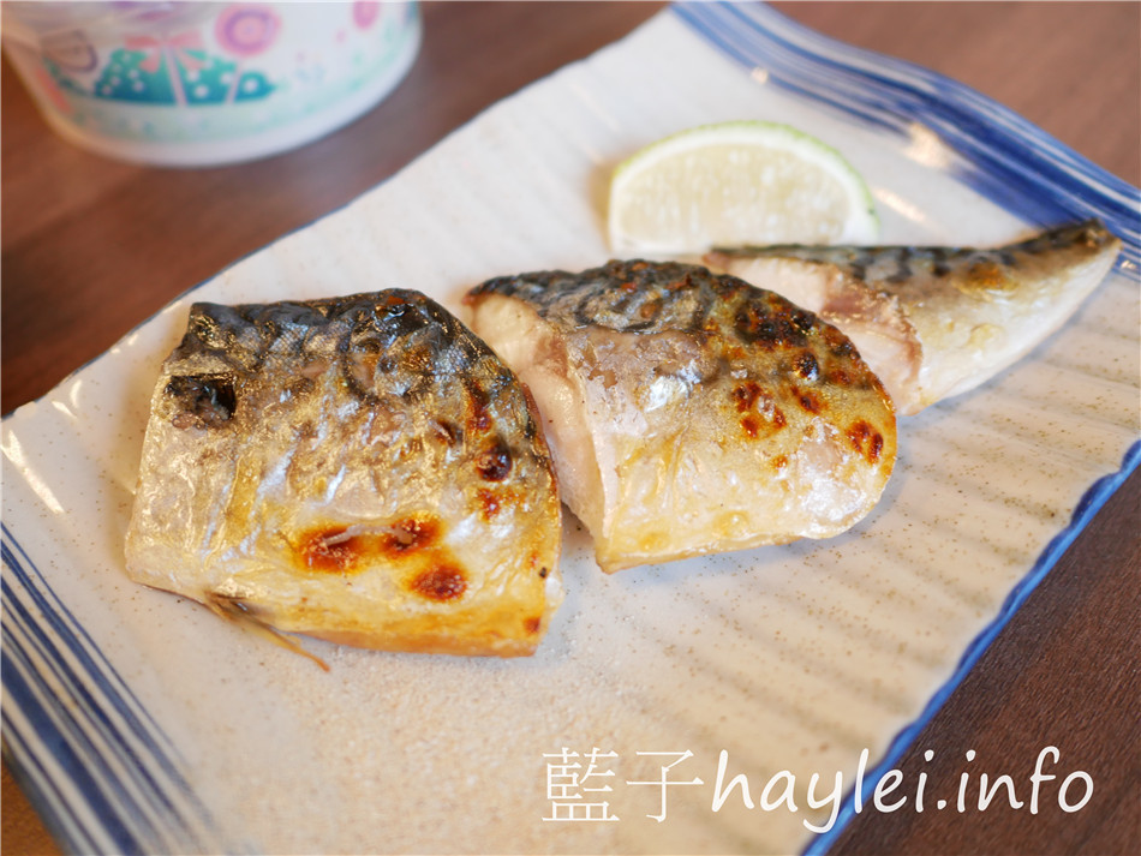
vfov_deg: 46.8
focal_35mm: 30
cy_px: 428
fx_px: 989
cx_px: 570
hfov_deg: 60.0
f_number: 1.7
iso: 320
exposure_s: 1/60
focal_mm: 15
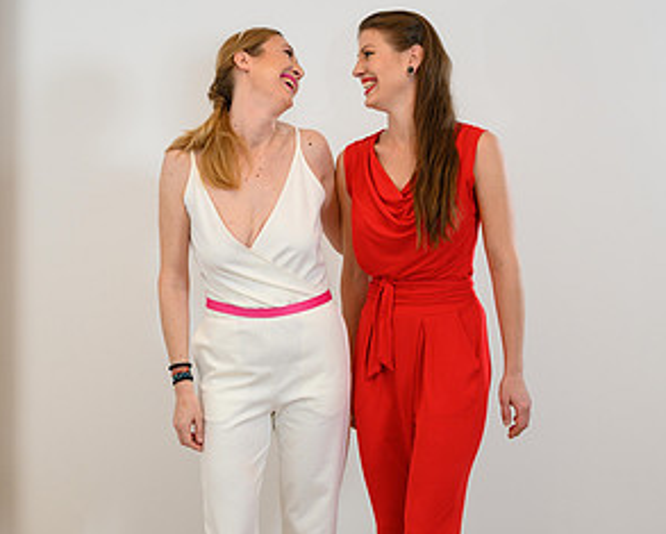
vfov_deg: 25.6
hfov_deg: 31.9
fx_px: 1164
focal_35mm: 59
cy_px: 375
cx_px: 338
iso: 500
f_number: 6.3
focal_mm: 41
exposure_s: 1/250
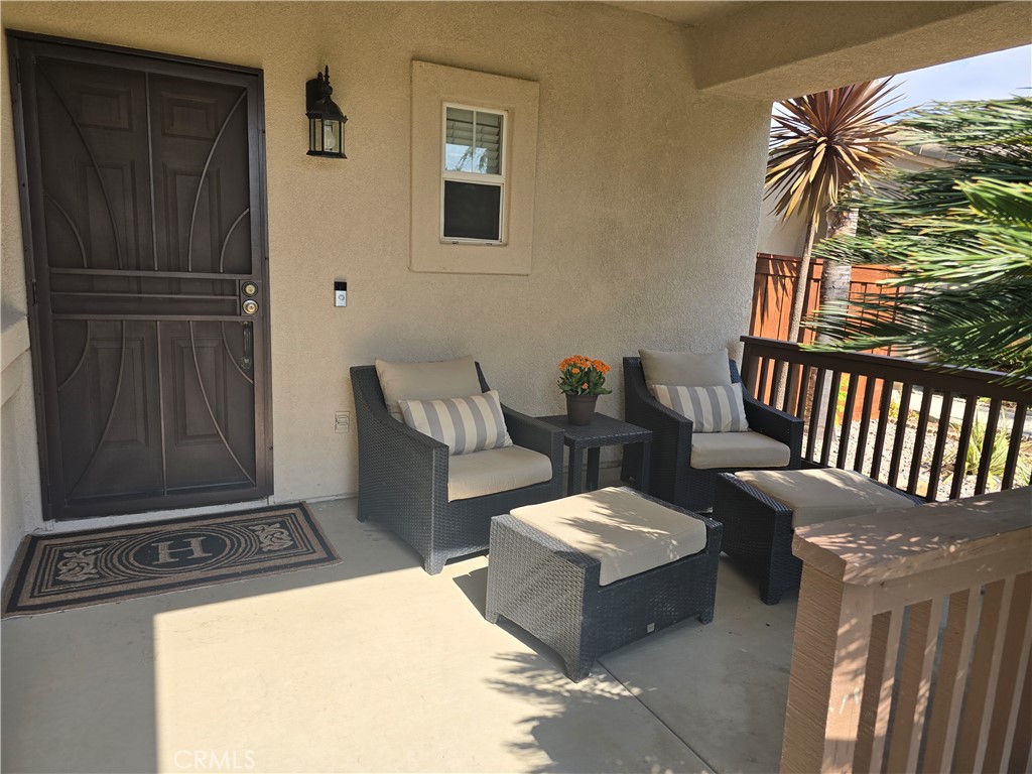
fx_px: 686
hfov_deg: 73.9
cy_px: 387
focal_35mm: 23
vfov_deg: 58.9
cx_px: 516
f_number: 1.7
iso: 12
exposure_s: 1/331
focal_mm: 6.3
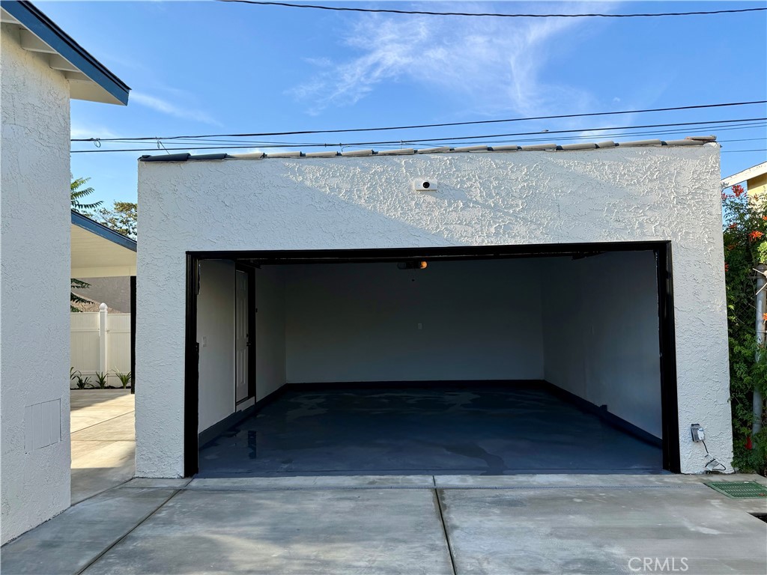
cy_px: 288
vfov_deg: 56.8
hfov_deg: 71.6
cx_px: 384
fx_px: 532
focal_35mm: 24
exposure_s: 1/2053
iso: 80
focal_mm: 6.76
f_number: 1.78
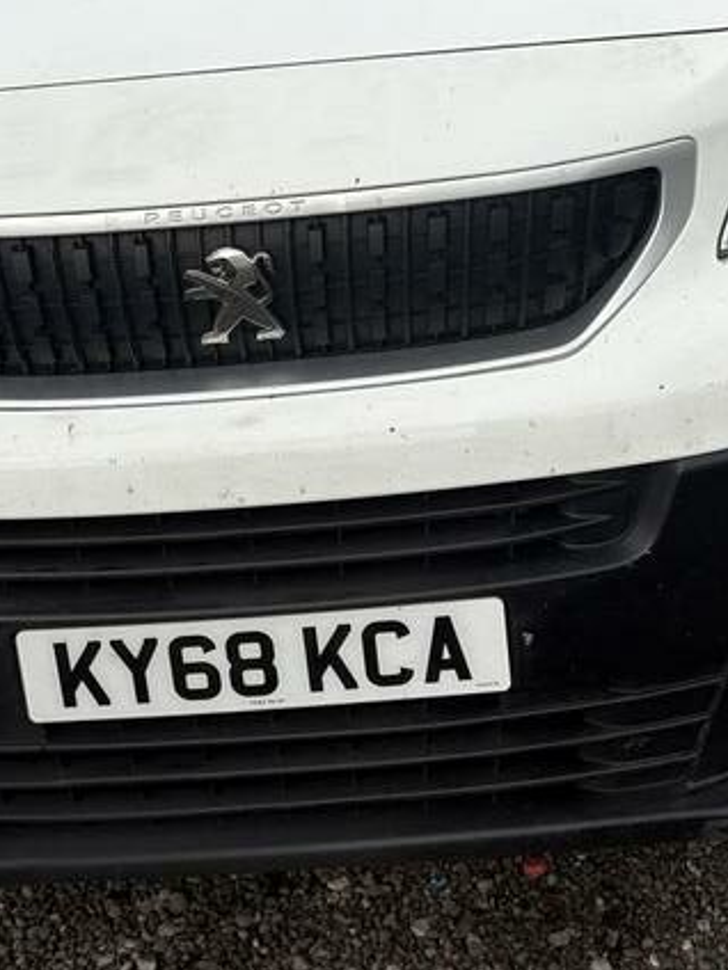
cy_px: 32
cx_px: 382
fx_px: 1542
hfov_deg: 26.6
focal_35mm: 55
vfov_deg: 32.5
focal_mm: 5.96
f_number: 1.6
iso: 50
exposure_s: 1/2364
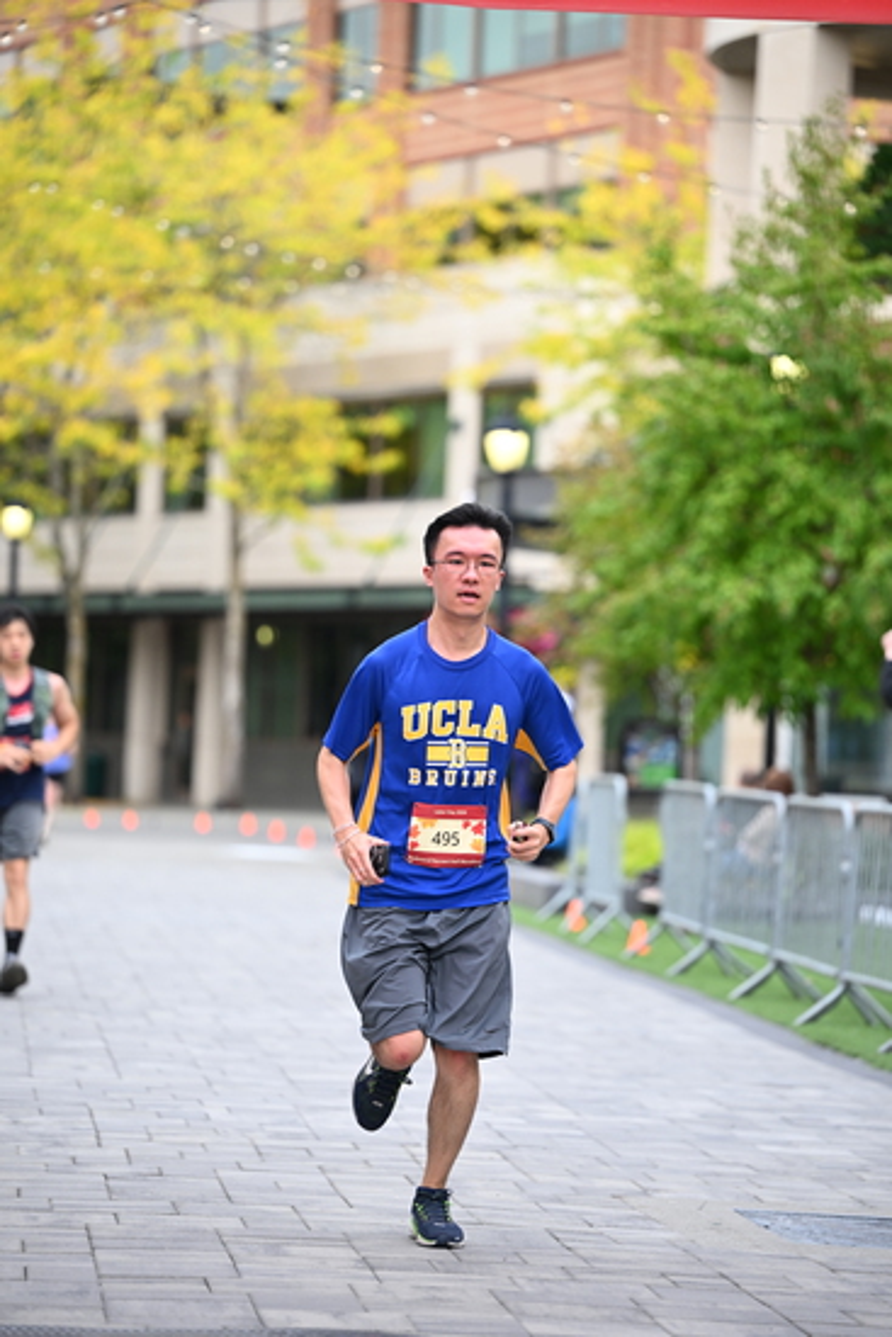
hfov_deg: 10.2
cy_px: 668
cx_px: 446
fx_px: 5014
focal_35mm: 135
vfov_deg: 15.2
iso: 640
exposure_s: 1/1250
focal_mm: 135
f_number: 2.8
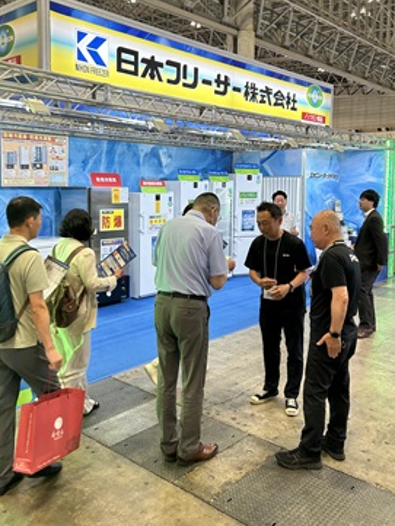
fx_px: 502
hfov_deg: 43.0
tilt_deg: -5.0
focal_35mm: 33
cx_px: 189
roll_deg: +0.0
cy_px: 226
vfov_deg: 55.1
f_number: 1.5
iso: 80
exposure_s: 1/108
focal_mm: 5.7
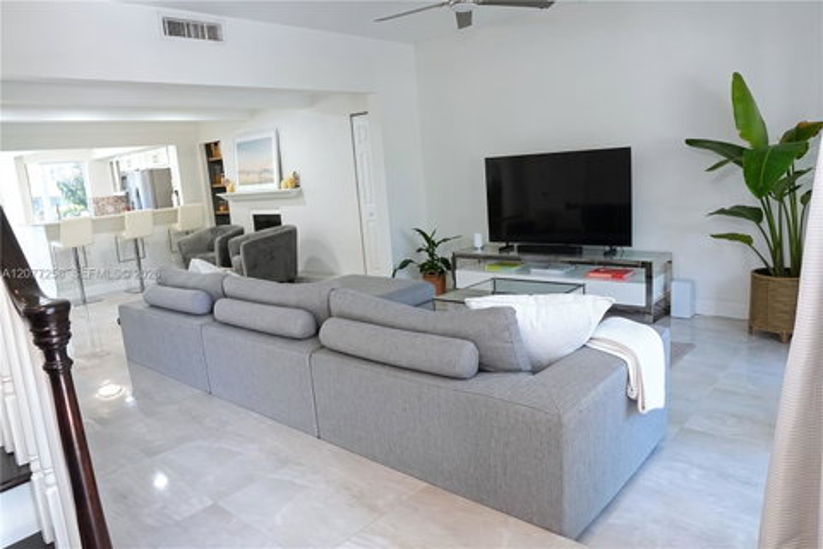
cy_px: 274
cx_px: 412
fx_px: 549
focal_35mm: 24
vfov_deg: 53.1
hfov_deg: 73.7
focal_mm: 16
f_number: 4
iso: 1250
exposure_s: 1/160
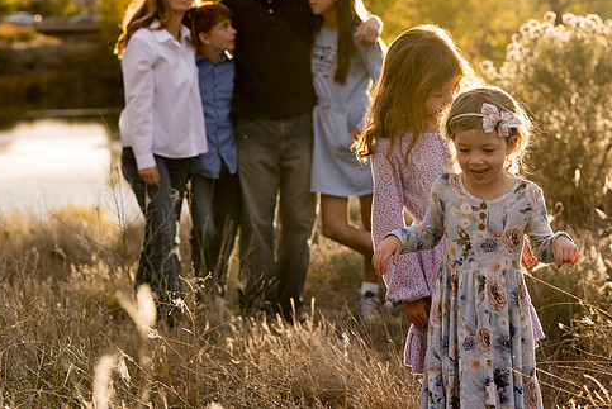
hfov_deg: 14.8
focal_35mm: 138
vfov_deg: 10.0
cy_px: 165
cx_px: 293
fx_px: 2348
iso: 640
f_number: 6.3
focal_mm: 115
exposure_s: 1/250
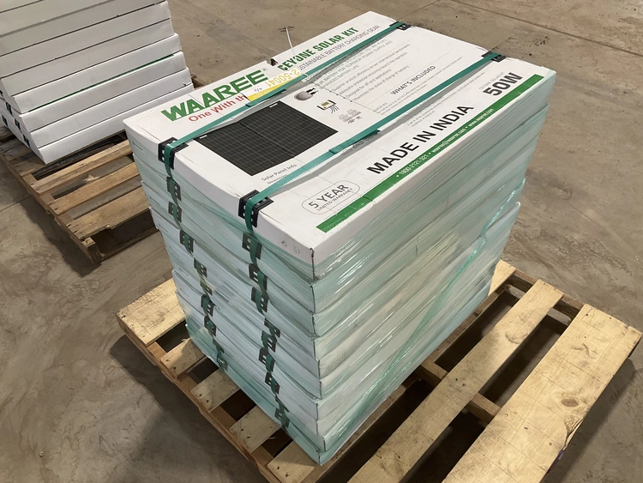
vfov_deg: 48.3
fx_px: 539
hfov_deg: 61.6
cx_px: 322
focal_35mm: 29
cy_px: 242
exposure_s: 1/60
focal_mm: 3
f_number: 1.8
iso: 64
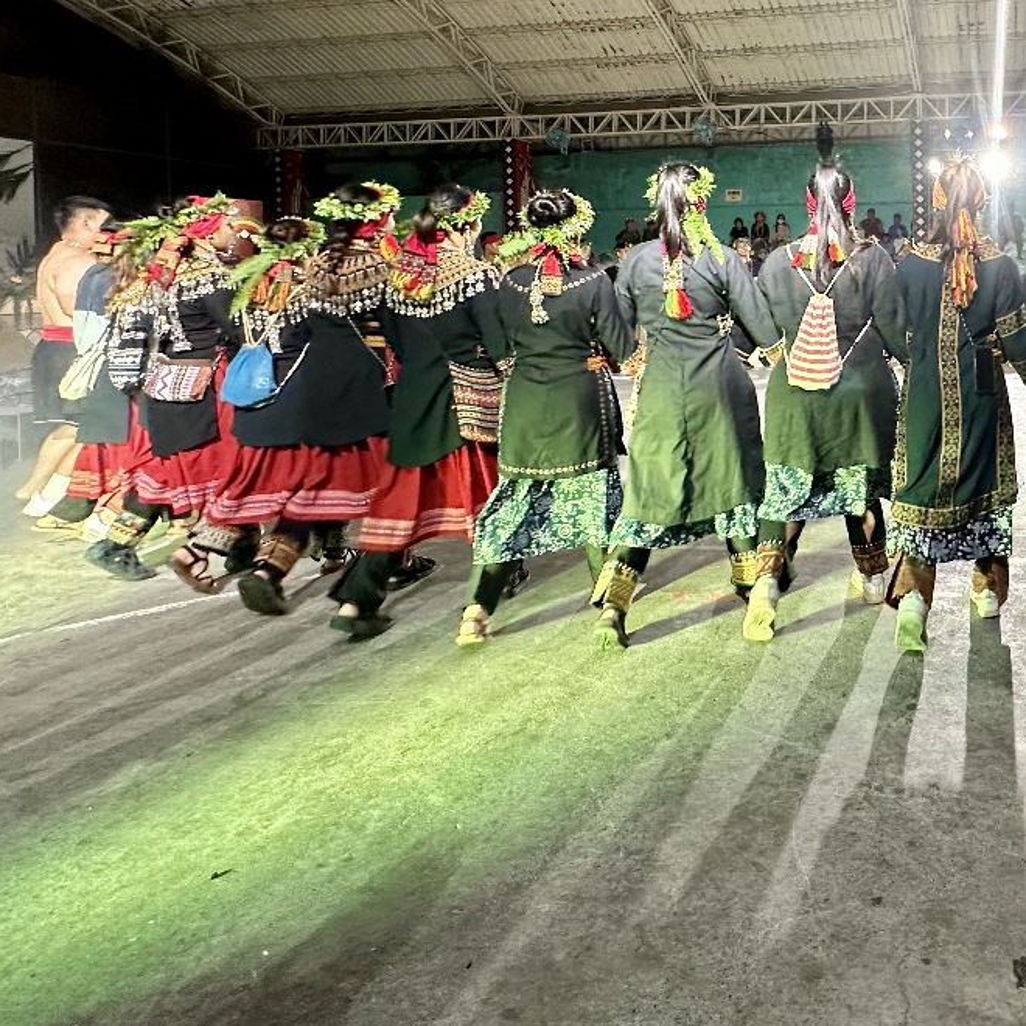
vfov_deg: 62.1
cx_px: 906
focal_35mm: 24
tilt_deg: -1.5
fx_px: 805
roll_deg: +0.3
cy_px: 284
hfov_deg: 56.9
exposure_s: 1/60
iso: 250
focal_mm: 2.22
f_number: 2.2
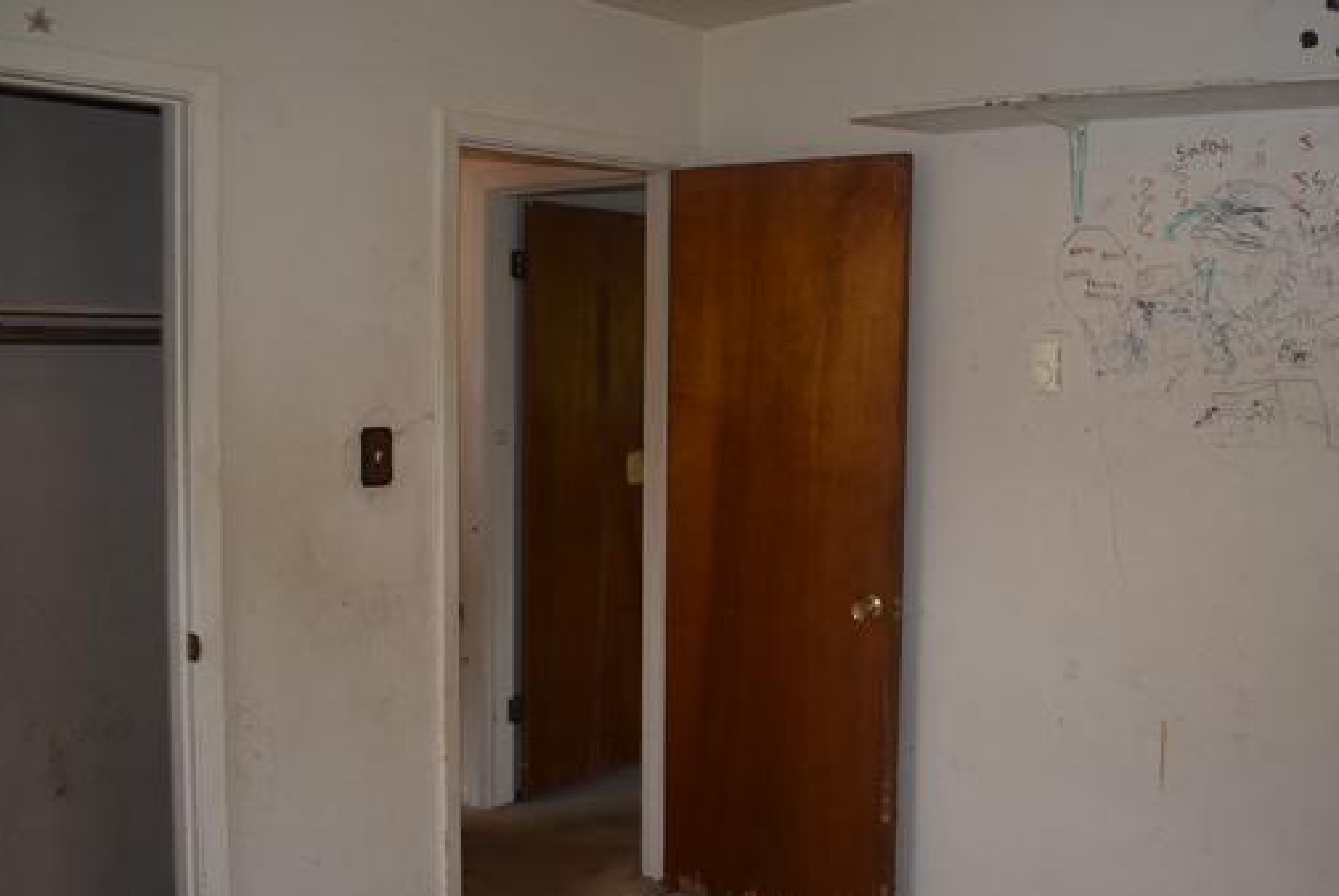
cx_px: 766
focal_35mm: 38
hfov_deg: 50.5
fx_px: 1415
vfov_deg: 35.1
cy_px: 440
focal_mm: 20
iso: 1250
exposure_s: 1/125
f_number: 3.8
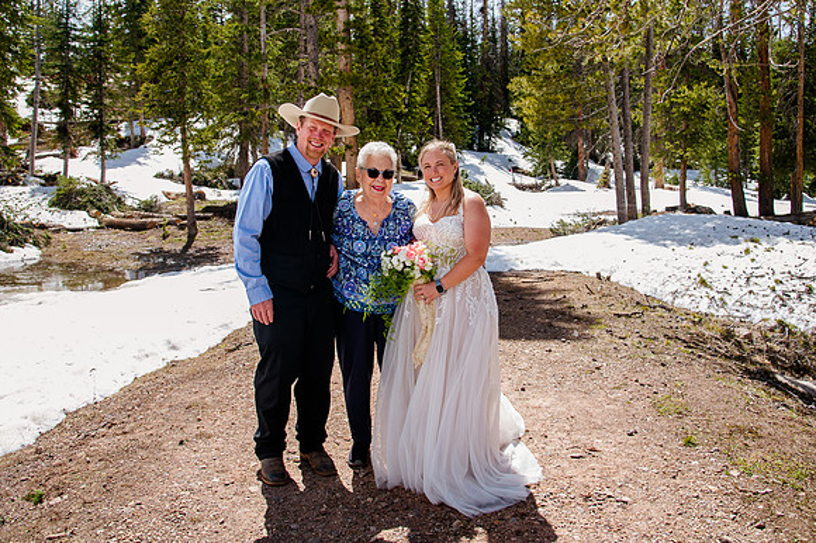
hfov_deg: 63.4
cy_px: 226
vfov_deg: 44.5
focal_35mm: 29
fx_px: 661
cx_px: 416
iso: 400
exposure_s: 1/200
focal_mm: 24
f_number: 6.3
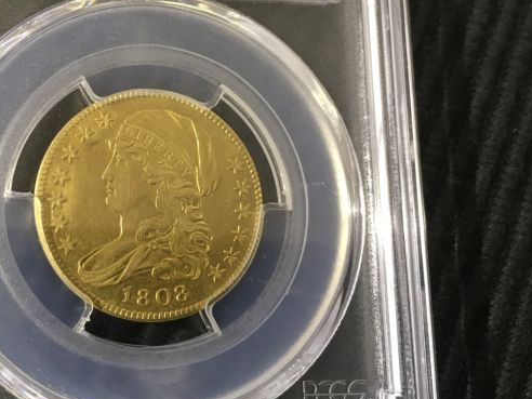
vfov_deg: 24.6
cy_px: 119
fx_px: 907
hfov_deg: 31.9
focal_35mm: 59
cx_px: 117
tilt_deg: -75.2
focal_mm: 4.15
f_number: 2.2
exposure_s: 1/30
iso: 80
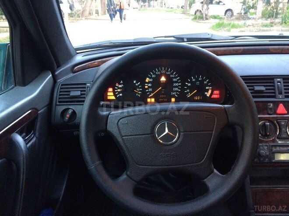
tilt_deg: -22.0
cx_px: 144
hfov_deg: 61.7
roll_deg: -1.8
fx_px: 242
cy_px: 108
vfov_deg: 48.2
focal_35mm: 29
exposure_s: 1/25
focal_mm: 4.15
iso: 250
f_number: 2.2
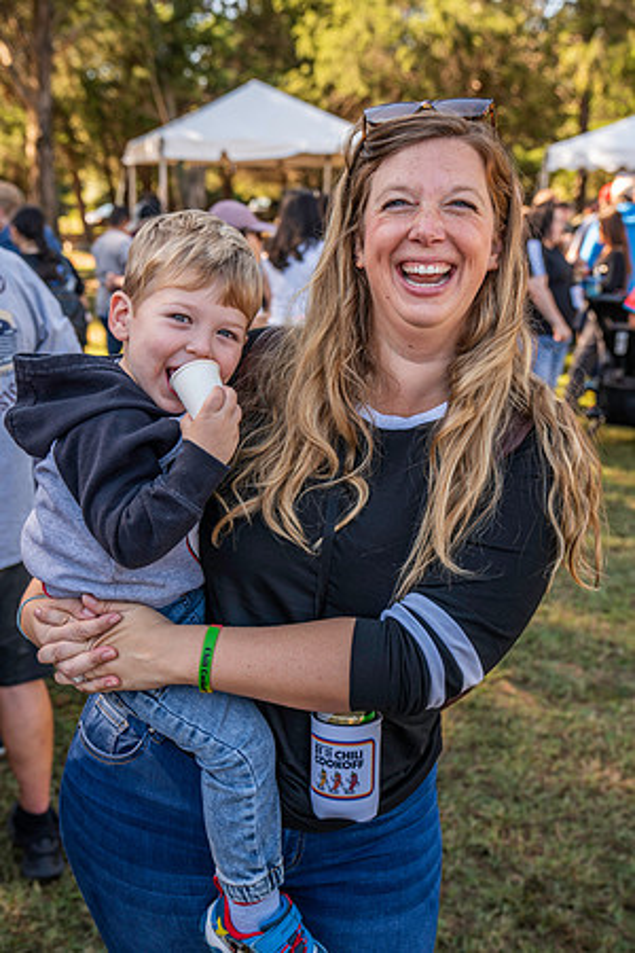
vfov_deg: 49.6
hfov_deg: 34.2
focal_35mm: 39
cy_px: 476
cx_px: 318
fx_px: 1032
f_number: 4
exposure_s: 1/160
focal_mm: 39
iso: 160
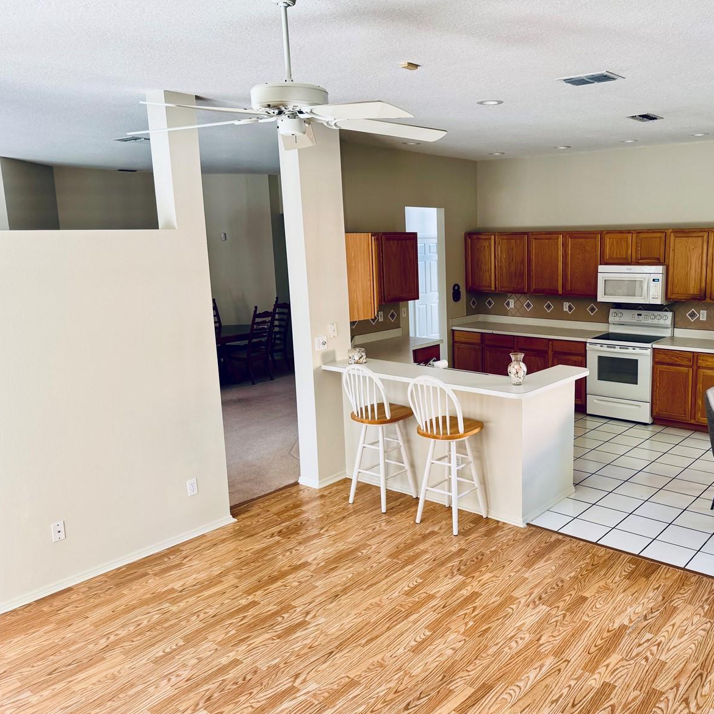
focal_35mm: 29
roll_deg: +0.1
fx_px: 677
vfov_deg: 55.6
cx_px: 486
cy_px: 355
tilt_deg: -11.2
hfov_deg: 54.3
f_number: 1.78
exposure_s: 1/121
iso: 100
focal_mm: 6.76
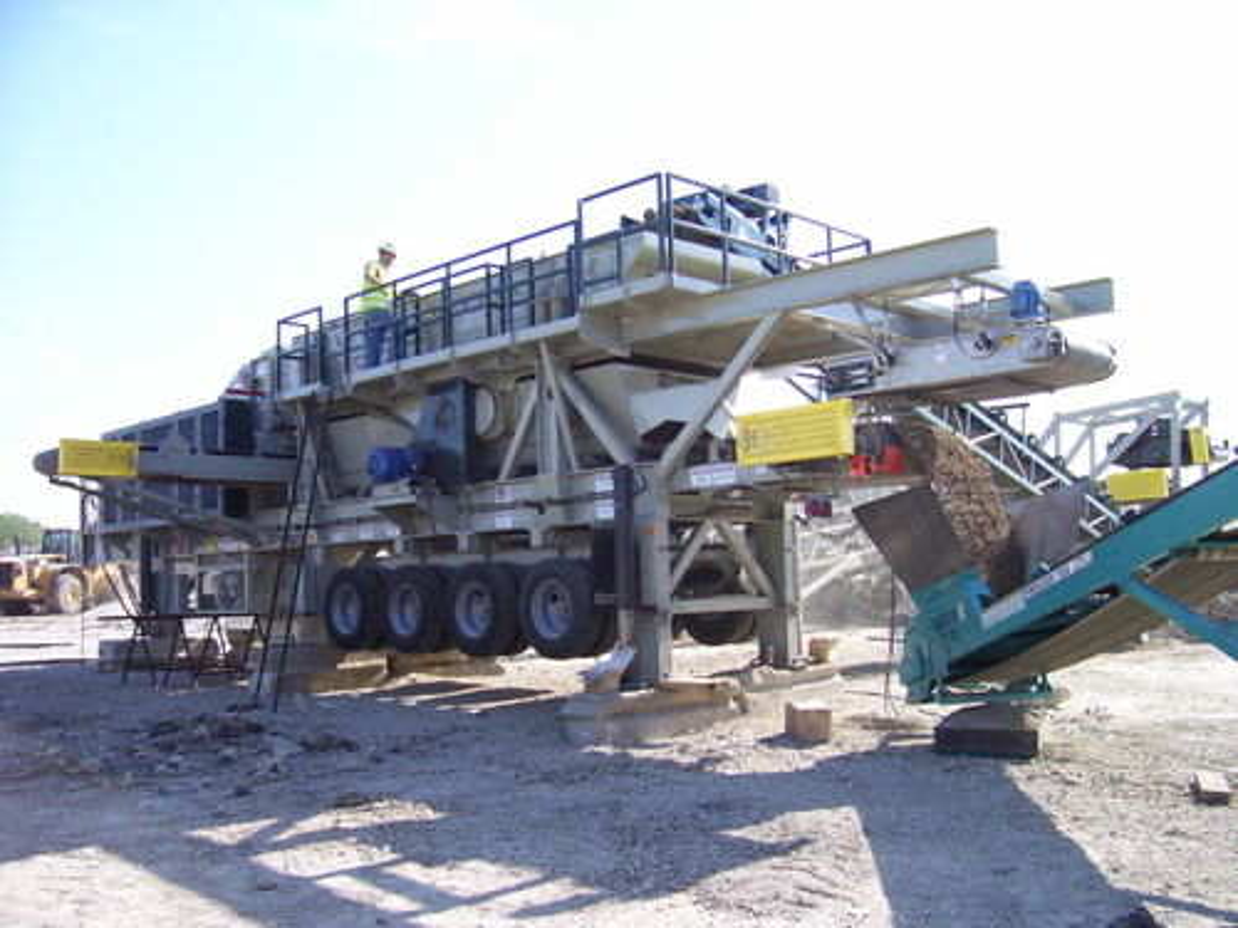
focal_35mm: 34
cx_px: 619
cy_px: 464
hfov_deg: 54.0
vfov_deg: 41.8
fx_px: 1216
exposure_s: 1/750
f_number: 2.7
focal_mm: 5.6
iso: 80
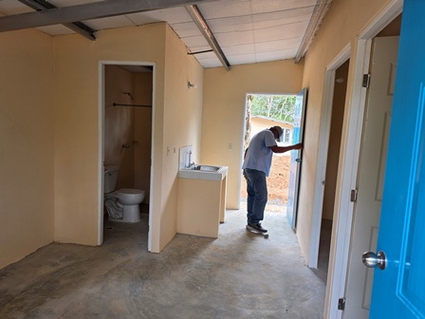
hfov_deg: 73.9
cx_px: 212
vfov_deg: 58.9
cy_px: 160
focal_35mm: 23
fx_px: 282
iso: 40
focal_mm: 6.5
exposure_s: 1/180
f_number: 1.4
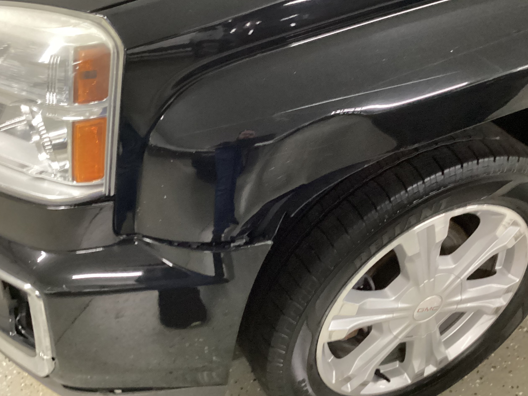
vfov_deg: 35.9
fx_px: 610
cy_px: 171
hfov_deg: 46.7
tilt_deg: -40.9
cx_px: 234
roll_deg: +2.7
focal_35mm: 40
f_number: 2.4
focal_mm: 3.3
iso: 800
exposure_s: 1/30
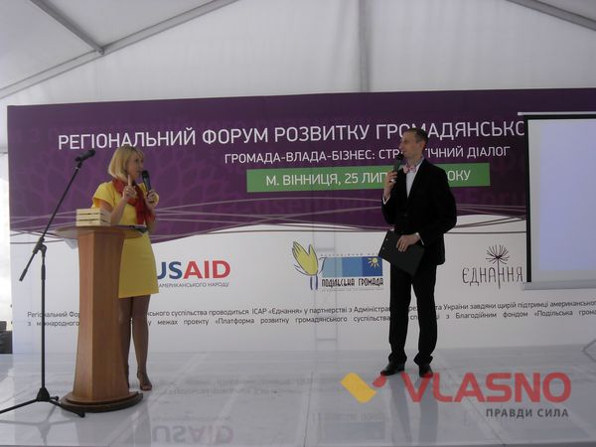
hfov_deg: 42.9
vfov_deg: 32.9
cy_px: 224
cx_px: 298
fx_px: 758
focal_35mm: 44
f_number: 4.5
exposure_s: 1/53
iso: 100
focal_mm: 7.8
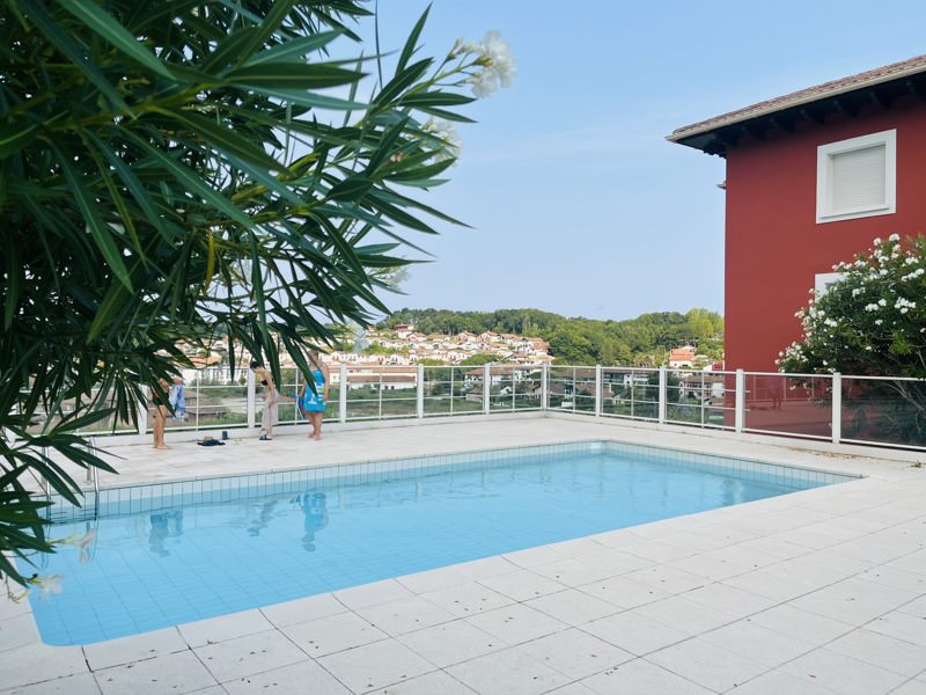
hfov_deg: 67.3
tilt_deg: -0.1
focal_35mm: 26
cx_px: 463
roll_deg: -0.3
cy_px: 348
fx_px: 696
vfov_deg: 53.1
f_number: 1.6
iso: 50
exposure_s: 1/3215
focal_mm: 5.1
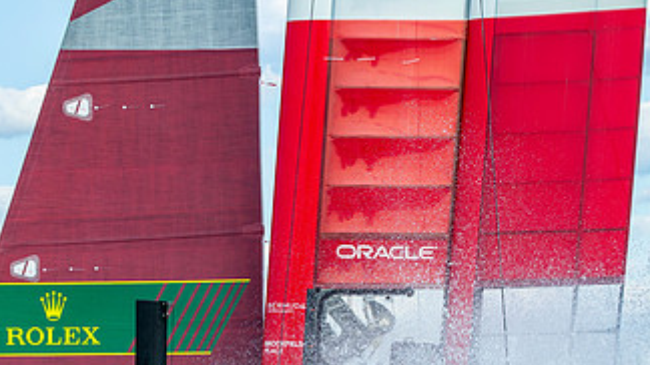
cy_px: 386
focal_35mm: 188
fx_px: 3239
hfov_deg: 11.5
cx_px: 335
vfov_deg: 6.4
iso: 400
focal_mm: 100
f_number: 5.6
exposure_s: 1/1250
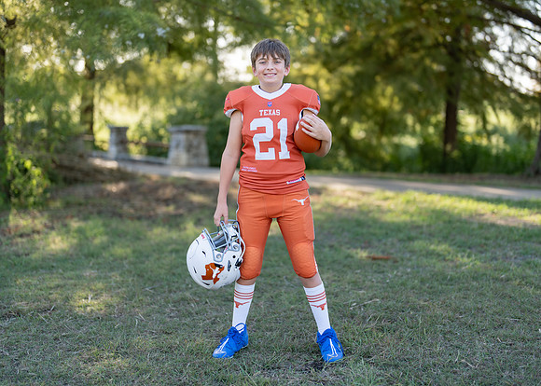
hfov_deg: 33.6
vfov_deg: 24.3
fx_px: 896
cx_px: 288
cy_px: 181
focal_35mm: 58
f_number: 1.2
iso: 100
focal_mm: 50
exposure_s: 1/1250
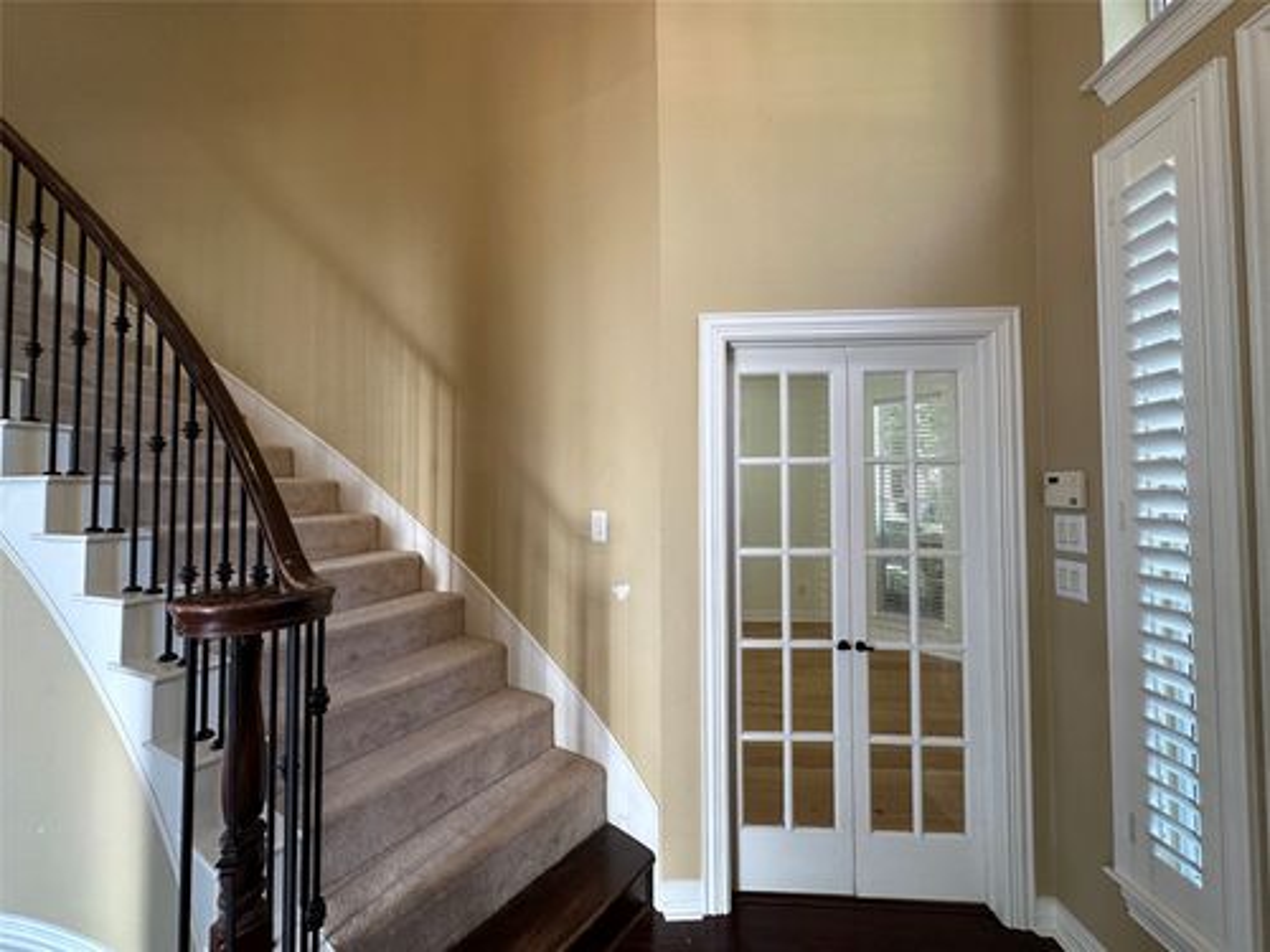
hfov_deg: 102.1
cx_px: 635
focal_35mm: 14
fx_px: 514
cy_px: 476
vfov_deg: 85.7
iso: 160
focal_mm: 2.22
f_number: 2.2
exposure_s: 1/120
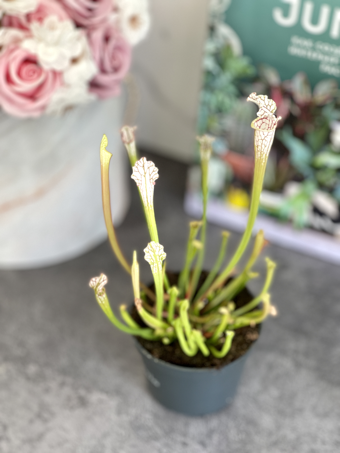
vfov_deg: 30.3
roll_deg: -0.9
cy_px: 226
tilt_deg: -41.5
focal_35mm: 64
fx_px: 838
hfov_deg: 22.9
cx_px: 170
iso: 200
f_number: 2.2
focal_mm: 7.5
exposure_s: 1/121
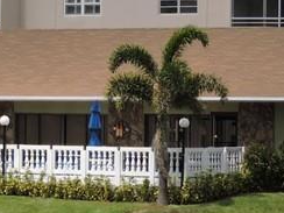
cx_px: 12
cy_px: -56
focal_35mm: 356
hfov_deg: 5.6
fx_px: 2921
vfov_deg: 4.2
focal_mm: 15.2
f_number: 4
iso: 110
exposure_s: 1/1250
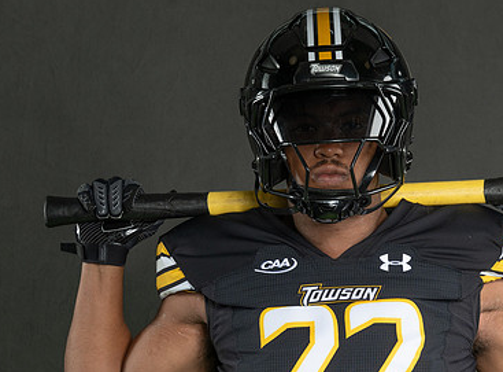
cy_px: 206
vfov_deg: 7.8
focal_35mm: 188
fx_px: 2717
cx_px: 341
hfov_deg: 10.6
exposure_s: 1/200
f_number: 8
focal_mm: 95
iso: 200
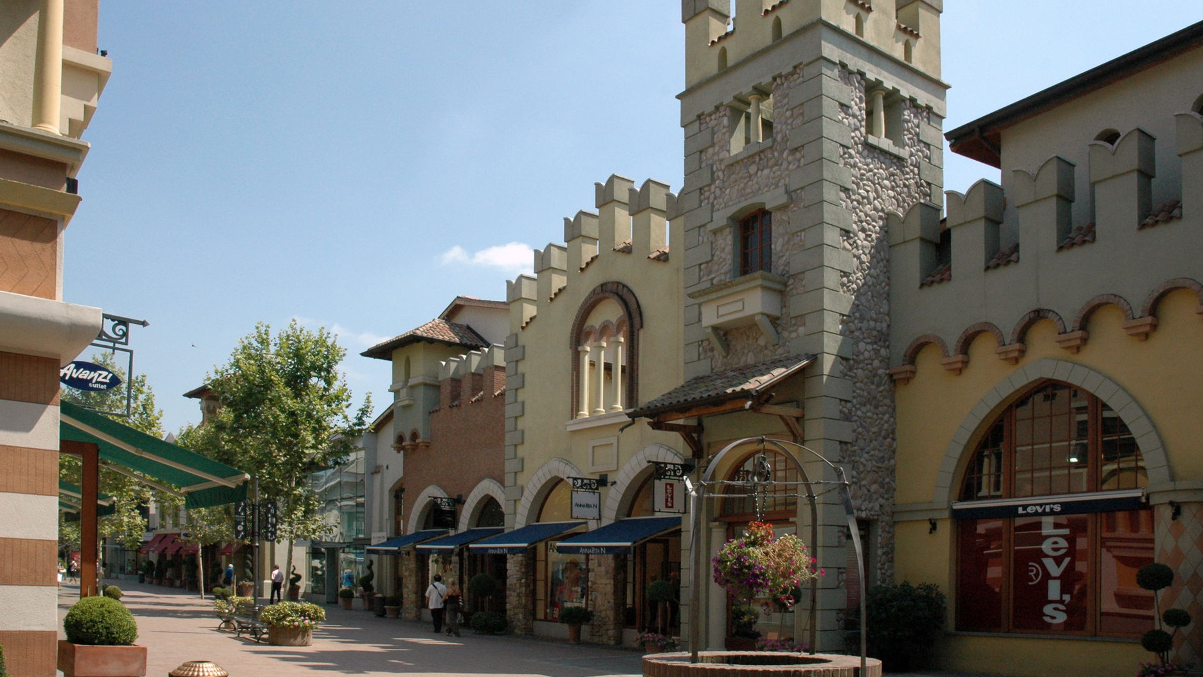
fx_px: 925
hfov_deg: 66.1
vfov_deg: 40.1
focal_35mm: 29
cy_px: 304
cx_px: 590
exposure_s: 1/500
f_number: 11
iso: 800
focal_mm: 18
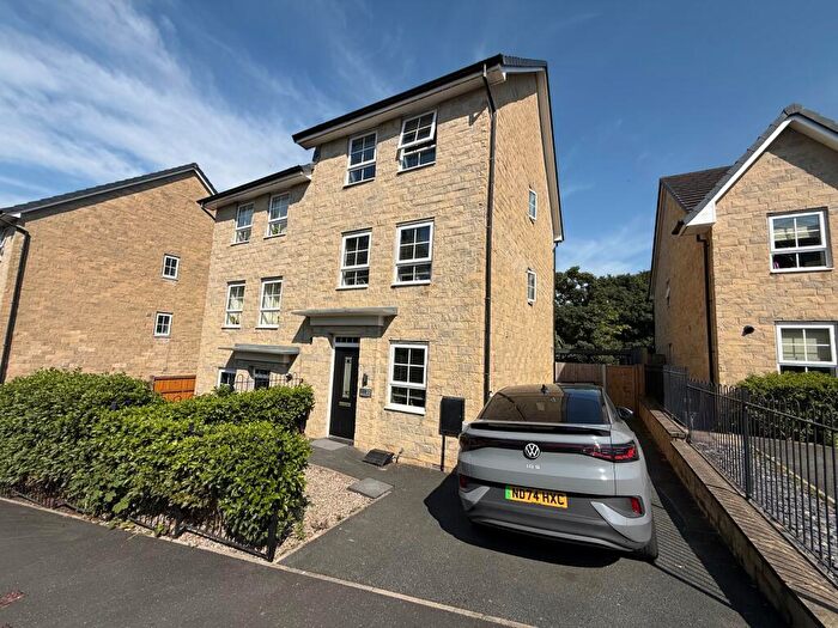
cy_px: 314
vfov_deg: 85.7
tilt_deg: +6.8
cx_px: 419
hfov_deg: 102.1
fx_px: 339
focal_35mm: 14
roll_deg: -2.5
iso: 50
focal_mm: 2.22
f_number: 2.2
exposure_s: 1/3125
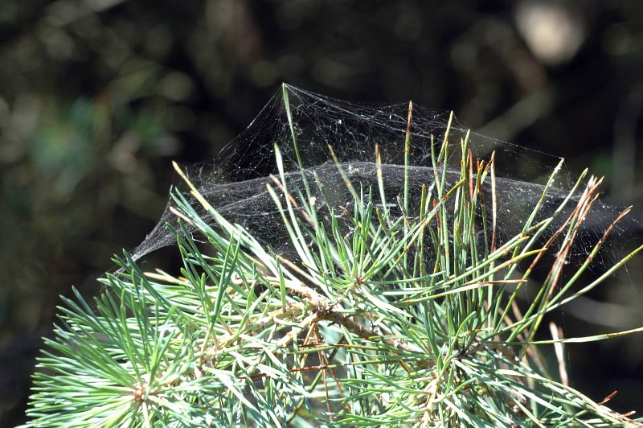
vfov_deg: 6.1
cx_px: 322
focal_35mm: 225
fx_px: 4015
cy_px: 214
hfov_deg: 9.2
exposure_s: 1/60
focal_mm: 150
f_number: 10
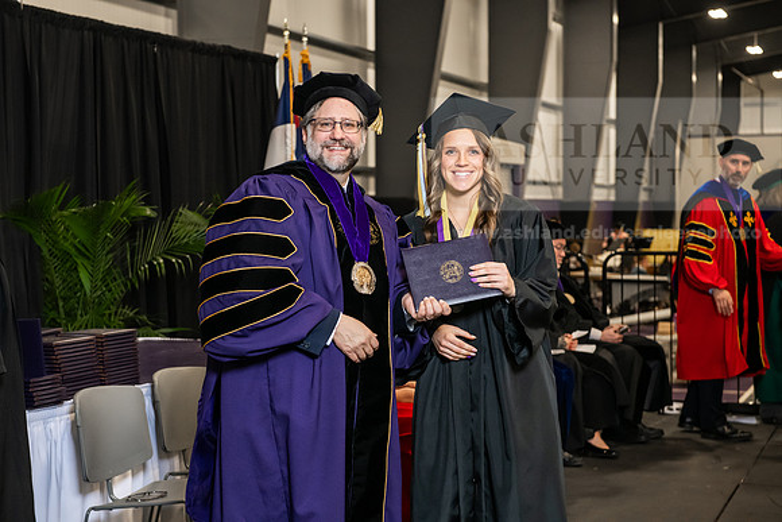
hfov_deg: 28.8
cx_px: 391
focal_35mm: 70
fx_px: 1521
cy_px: 261
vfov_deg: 19.5
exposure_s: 1/200
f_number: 5
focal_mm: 70
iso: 2500
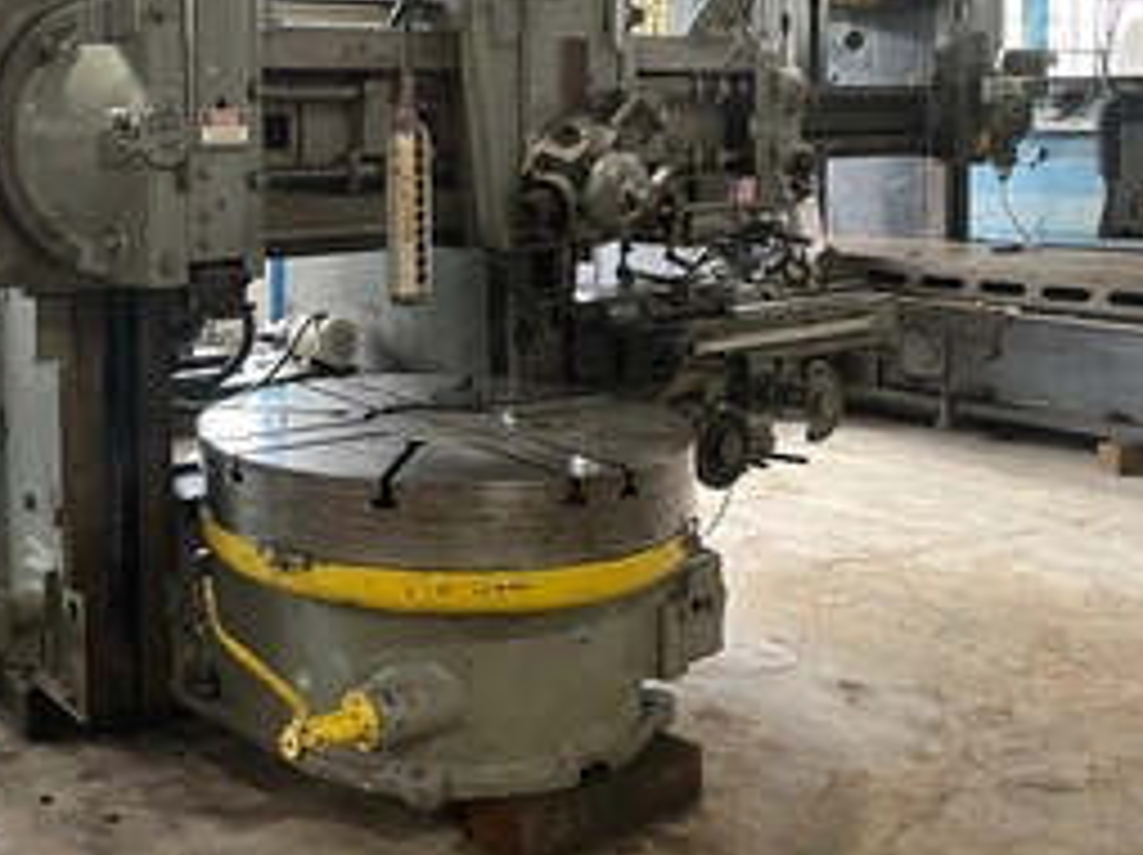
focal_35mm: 41
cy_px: 202
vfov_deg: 34.3
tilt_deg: -3.2
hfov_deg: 44.0
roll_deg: +1.2
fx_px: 1353
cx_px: 256
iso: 160
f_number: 1.6
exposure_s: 1/60
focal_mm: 4.2
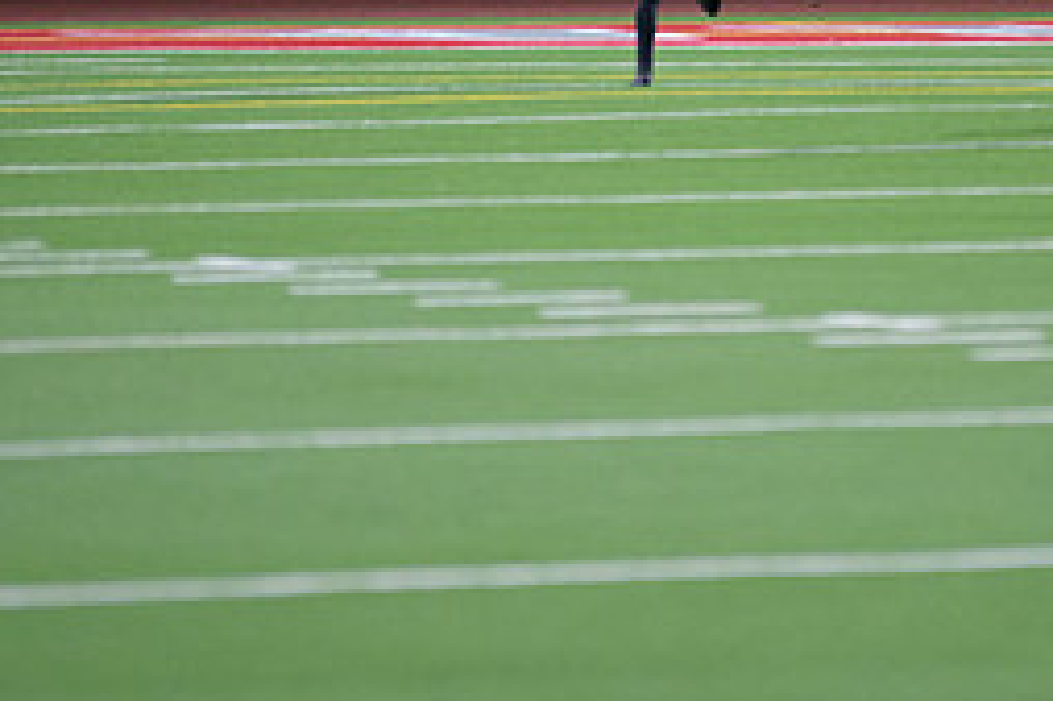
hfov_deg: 4.5
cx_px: 672
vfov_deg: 3.0
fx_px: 13358
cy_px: -31
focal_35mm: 457
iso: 4000
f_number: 2.8
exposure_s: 1/640
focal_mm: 200
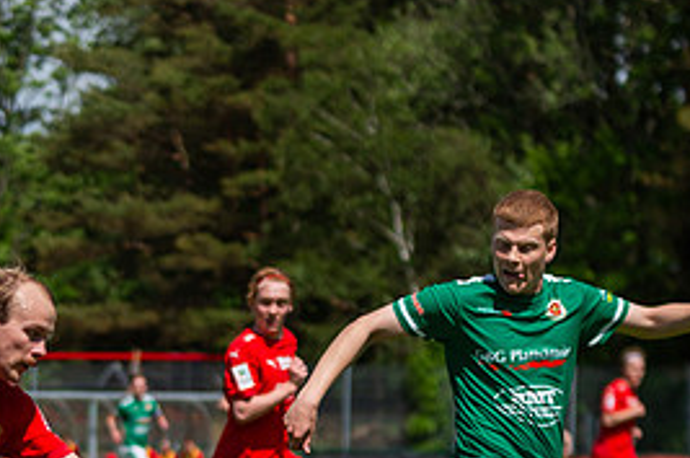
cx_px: 33
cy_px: 520
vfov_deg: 5.9
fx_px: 4439
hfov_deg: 8.8
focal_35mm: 232
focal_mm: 86
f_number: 3.2
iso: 100
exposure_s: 1/2000
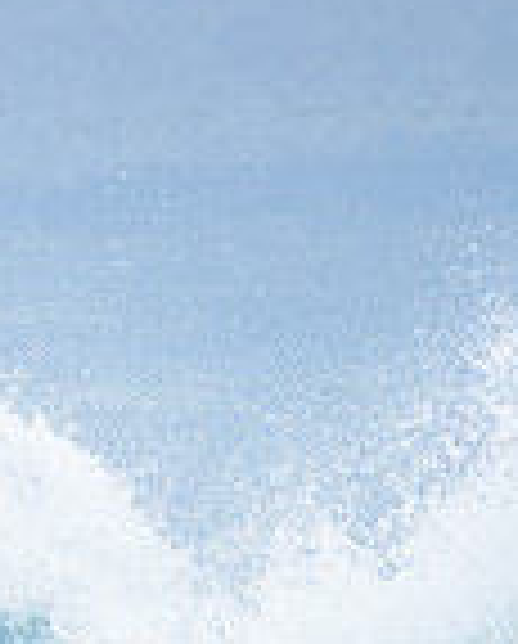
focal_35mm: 1899
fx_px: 36276
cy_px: 808
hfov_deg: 0.8
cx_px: -117
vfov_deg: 1.0
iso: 400
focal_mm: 500
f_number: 5.6
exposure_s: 1/2000
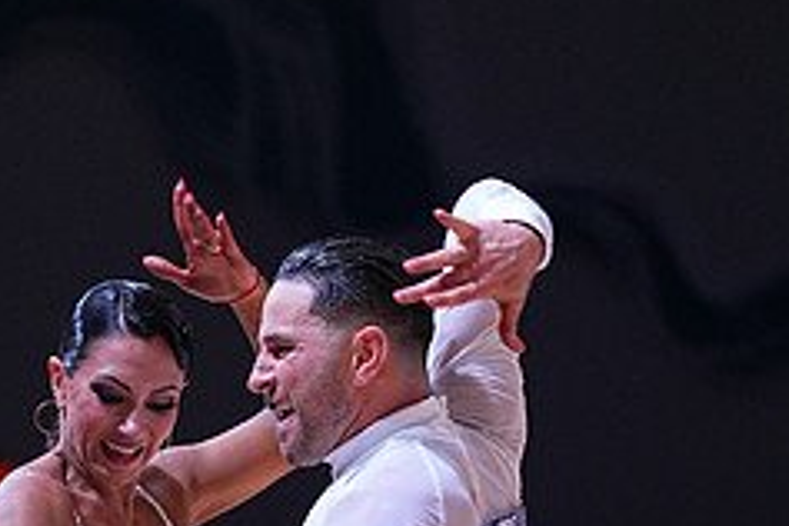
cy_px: 889
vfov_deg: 3.0
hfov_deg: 4.6
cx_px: 238
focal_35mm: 453
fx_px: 9927
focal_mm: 185
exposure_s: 1/500
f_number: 4
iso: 2000
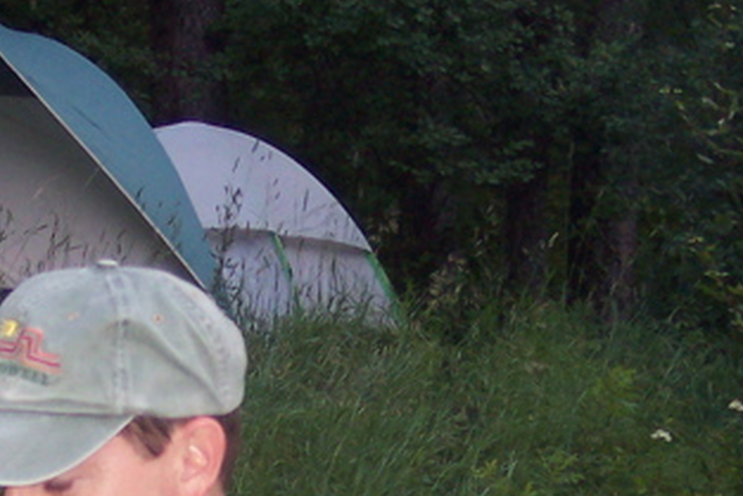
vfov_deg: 10.3
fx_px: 2664
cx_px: 351
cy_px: 726
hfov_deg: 15.9
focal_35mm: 129
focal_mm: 8
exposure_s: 1/30
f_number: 2.8
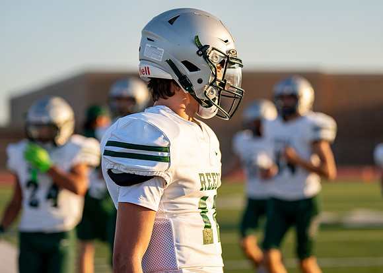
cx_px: 183
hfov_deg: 16.0
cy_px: 134
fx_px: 1362
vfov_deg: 11.5
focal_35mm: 125
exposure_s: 1/2500
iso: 400
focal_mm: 116
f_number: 2.8
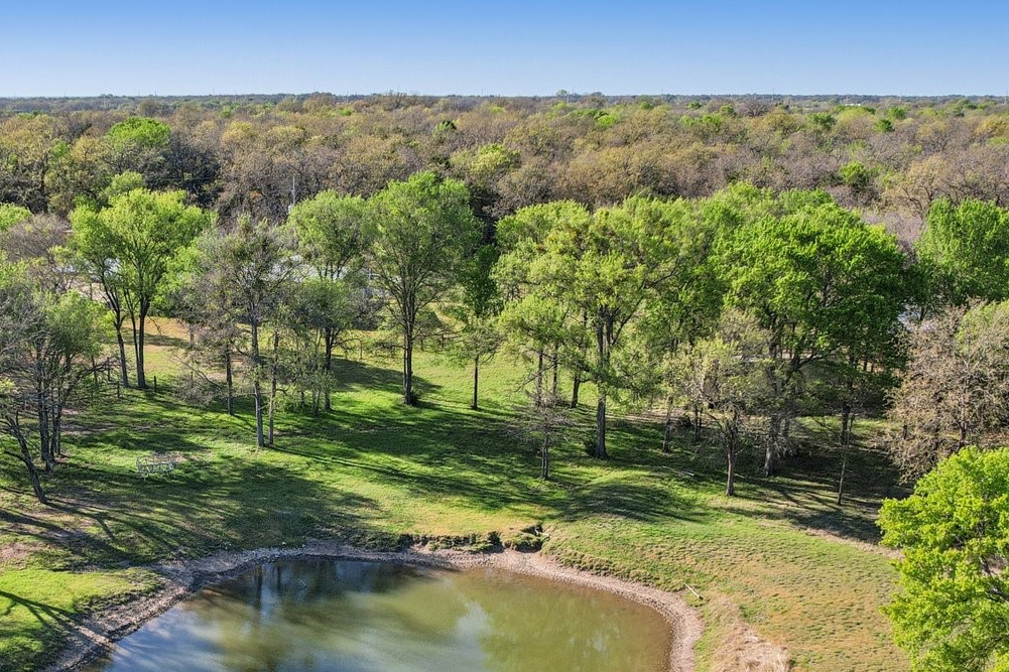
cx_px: 296
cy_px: 581
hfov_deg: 42.7
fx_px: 1261
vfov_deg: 28.9
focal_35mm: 45
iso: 100
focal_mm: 8.4
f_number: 2.8
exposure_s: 1/1500
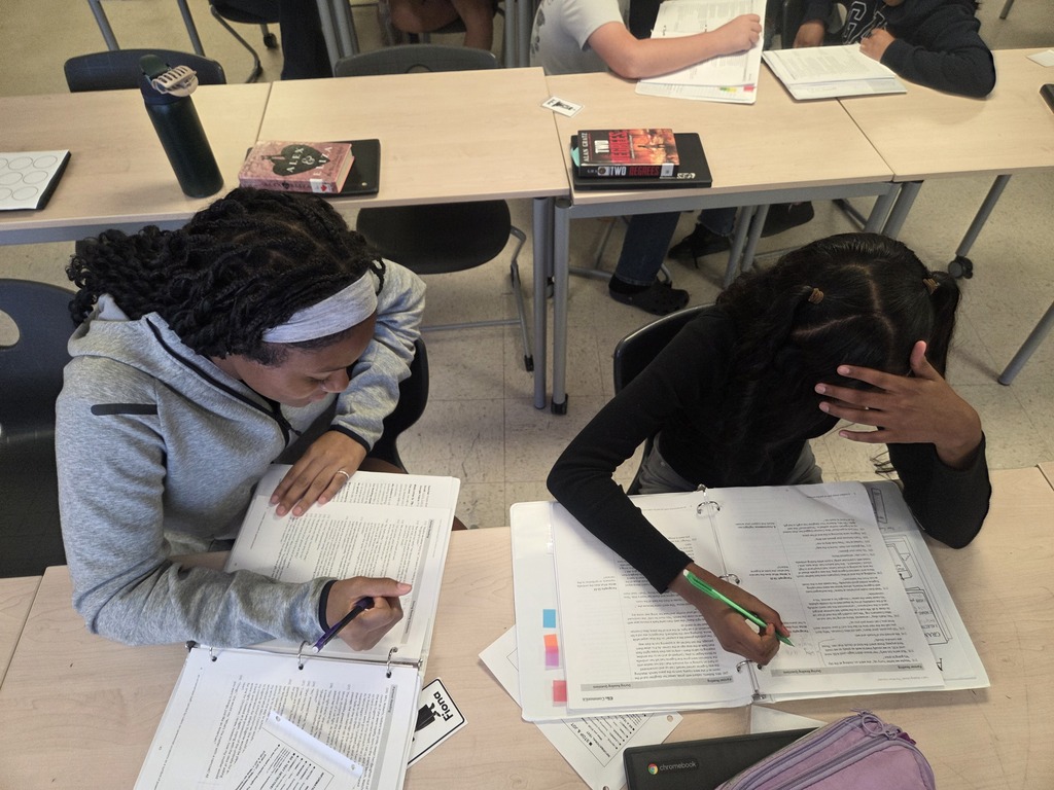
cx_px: 527
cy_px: 395
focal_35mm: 23
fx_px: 700
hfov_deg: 73.9
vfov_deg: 58.9
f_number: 1.8
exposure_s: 1/60
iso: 250
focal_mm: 5.4
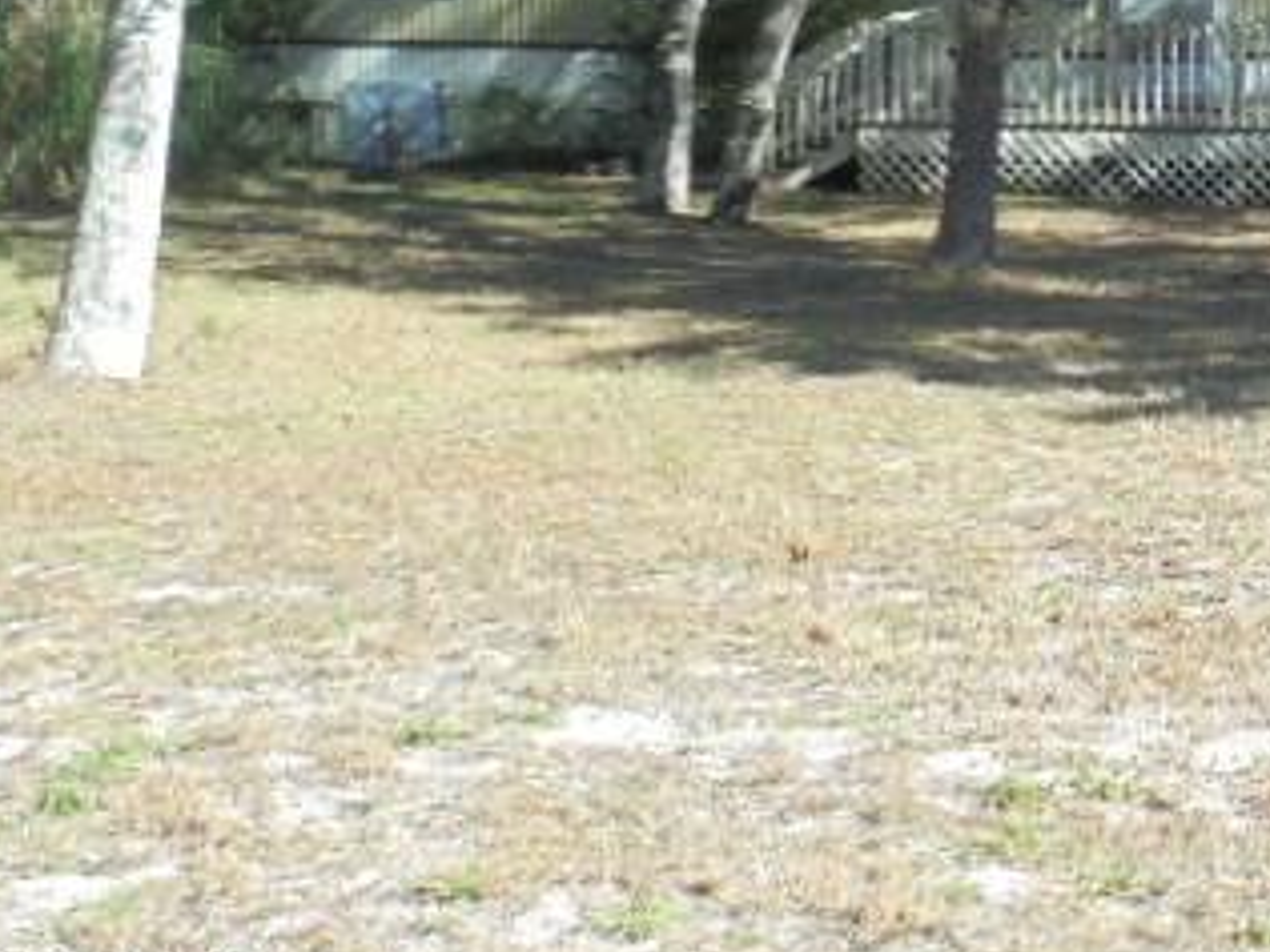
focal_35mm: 77
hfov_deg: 24.3
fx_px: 2825
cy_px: 44
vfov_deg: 18.7
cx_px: 1234
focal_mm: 6.9
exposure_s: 1/250
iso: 100
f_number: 4.2
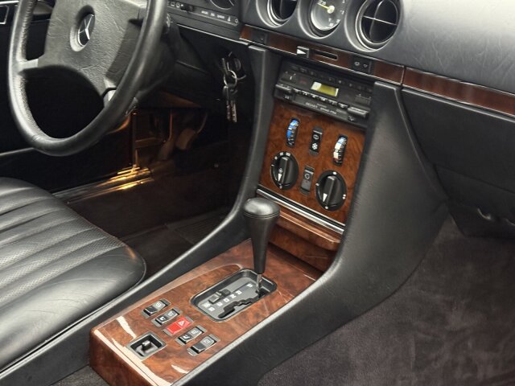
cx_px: 258
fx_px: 714
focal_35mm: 48
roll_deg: -0.6
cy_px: 193
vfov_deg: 30.3
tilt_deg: -24.6
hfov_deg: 39.7
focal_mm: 6.76
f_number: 1.78
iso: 640
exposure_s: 1/30
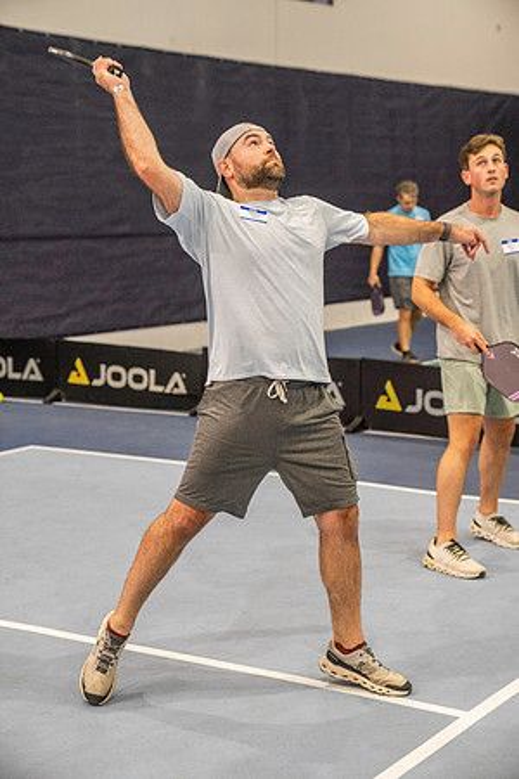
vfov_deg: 28.8
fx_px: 1514
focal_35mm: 70
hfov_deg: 19.5
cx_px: 260
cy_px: 390
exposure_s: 1/640
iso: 5000
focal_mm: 70
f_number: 4
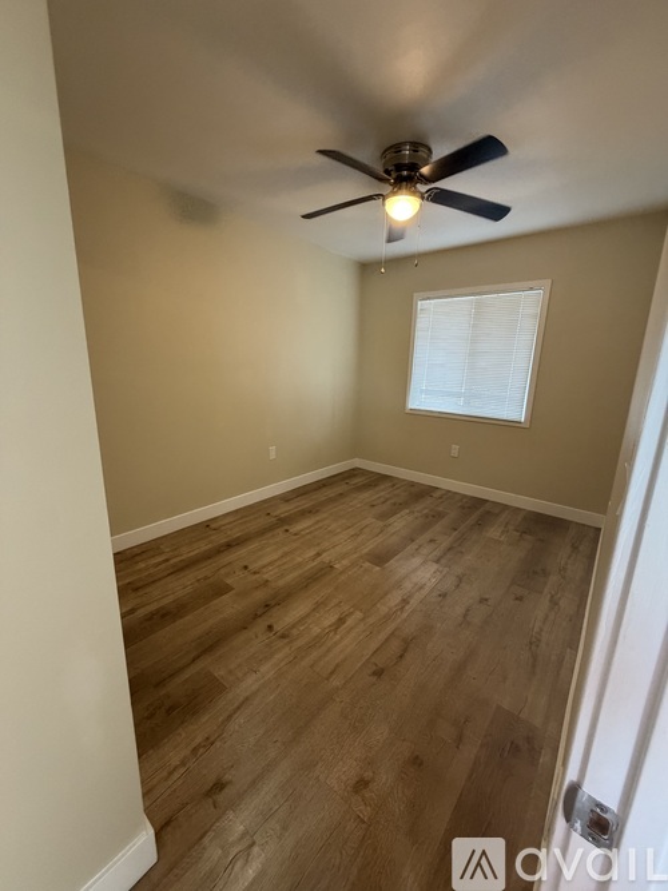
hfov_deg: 85.7
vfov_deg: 102.1
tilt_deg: -12.3
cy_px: 446
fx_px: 360
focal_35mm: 14
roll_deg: -0.7
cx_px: 334
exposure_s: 1/60
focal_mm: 2.22
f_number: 2.2
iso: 320
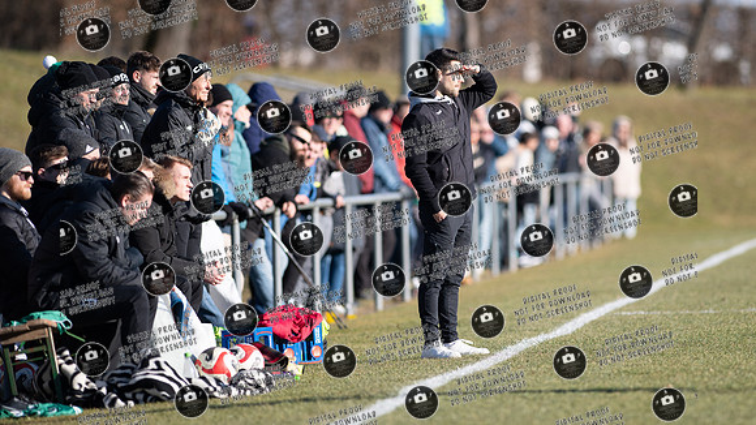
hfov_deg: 5.4
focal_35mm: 397
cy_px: 155
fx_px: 7951
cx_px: 477
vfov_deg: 3.1
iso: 140
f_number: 3.2
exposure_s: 1/1600
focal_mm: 300
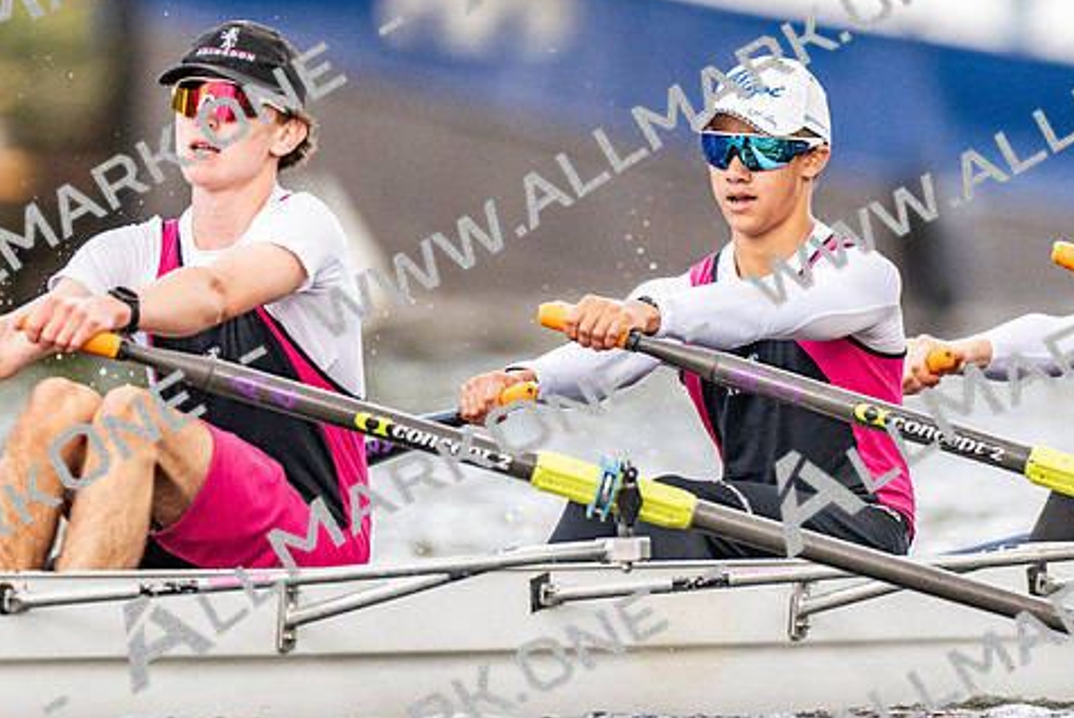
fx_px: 32746
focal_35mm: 1097
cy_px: 344
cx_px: 582
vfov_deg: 1.3
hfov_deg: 1.9
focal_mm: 600
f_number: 4
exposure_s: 1/2500
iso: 1100
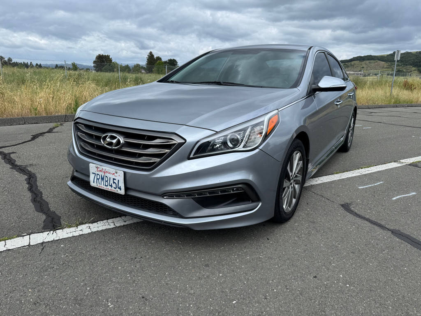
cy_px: 158
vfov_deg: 56.8
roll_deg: -1.8
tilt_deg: -14.8
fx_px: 292
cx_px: 210
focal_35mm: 24
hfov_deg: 71.6
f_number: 1.78
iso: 80
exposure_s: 1/3247
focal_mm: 6.76
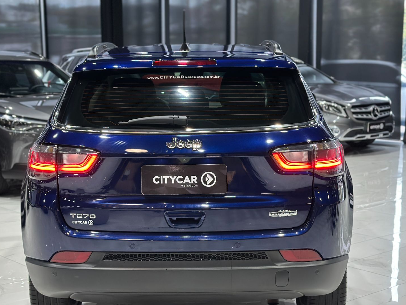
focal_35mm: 64
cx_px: 182
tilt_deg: -11.0
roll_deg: +0.2
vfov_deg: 22.9
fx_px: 751
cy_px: 193
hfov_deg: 30.2
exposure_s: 1/60
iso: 160
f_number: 1.78
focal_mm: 6.86
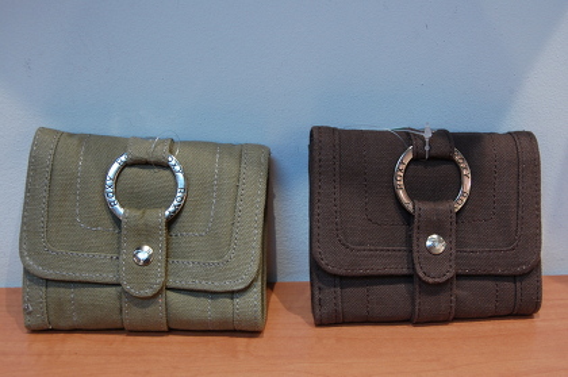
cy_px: 188
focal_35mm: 46
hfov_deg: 42.4
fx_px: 733
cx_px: 284
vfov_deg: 28.9
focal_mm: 31
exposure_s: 1/15
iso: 800
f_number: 10
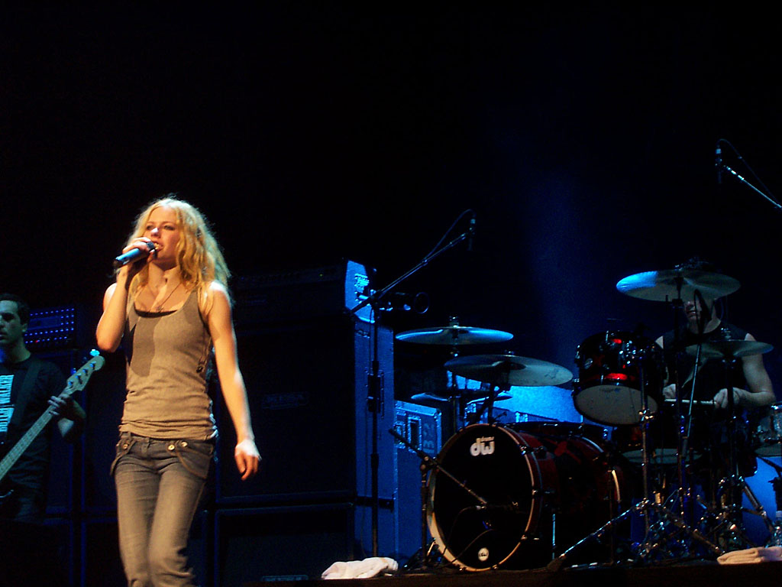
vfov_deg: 16.6
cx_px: 391
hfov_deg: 22.0
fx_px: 2011
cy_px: 294
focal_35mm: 89
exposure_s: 1/60
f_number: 4.1
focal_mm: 13.5
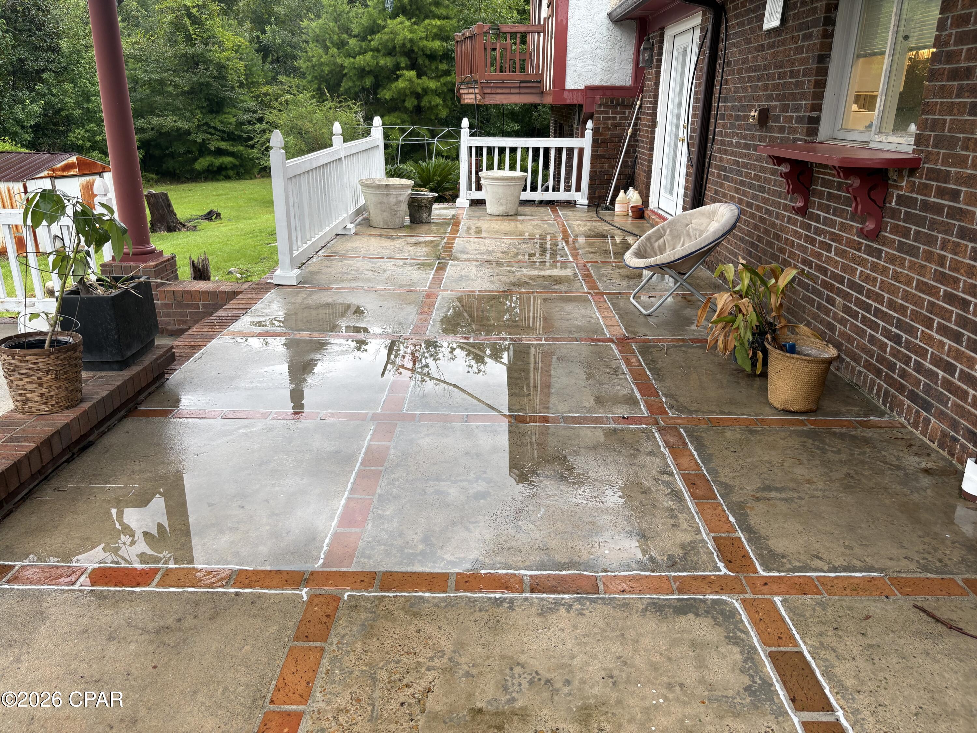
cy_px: 366
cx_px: 488
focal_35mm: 26
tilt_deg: -19.6
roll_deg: -0.6
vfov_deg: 53.1
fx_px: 734
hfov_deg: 67.3
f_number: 1.6
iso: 50
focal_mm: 5.96
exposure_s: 1/121
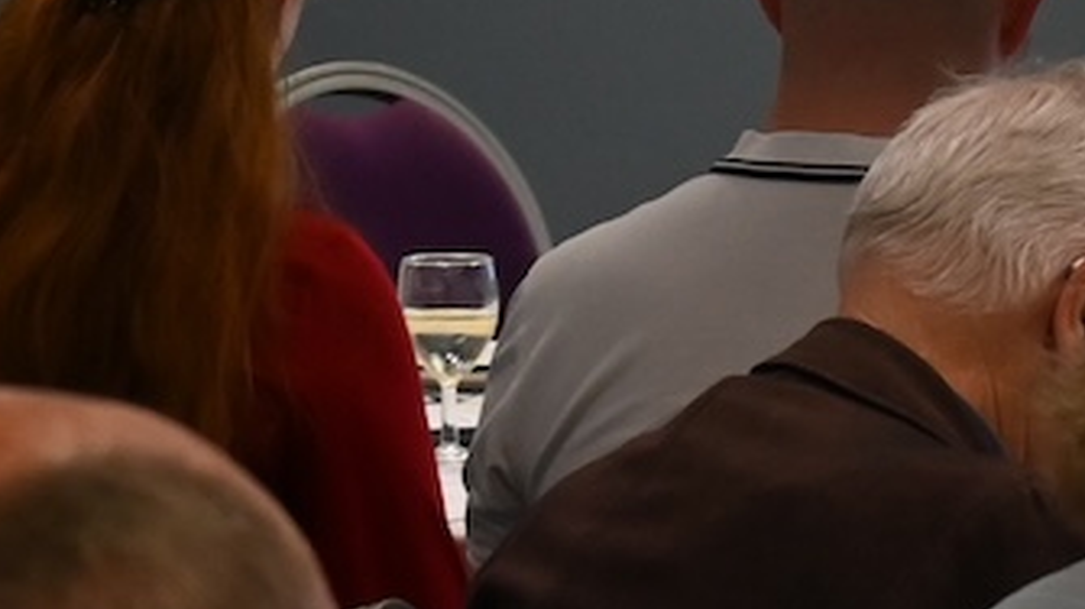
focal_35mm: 336
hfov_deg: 6.1
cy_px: -53
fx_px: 9661
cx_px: 2902
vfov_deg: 3.6
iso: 2200
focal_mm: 56
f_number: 5.6
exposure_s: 1/125
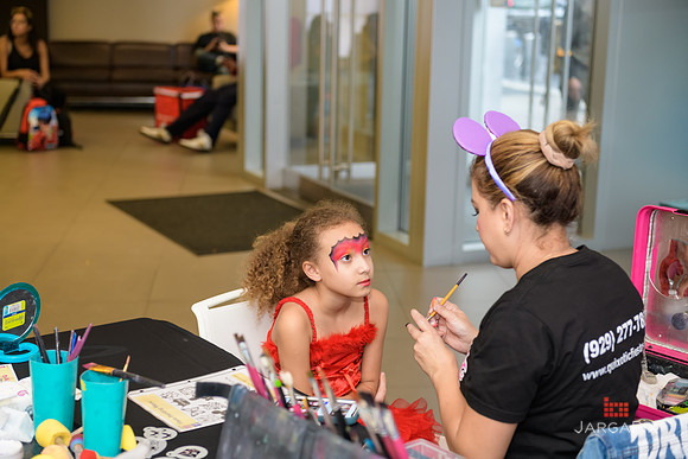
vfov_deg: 22.6
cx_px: 344
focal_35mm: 60
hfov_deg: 33.4
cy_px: 230
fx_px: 1147
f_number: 3.2
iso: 800
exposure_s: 1/100
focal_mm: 60
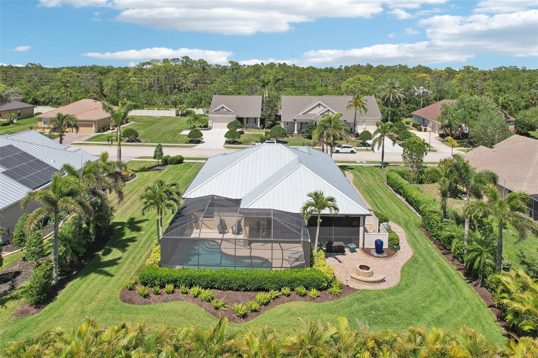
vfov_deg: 57.2
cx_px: 269
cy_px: 179
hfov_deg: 78.6
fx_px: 329
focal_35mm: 22
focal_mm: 8.4
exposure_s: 1/3200
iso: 140
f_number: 2.8
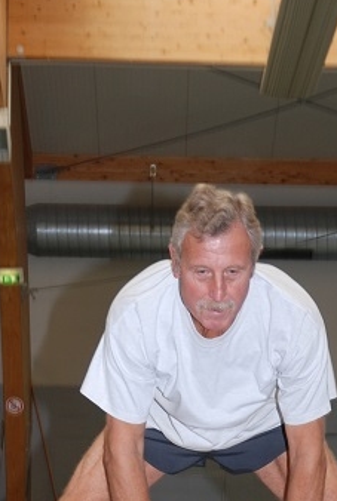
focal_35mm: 161
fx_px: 2249
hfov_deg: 8.6
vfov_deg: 12.4
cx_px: 199
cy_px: 617
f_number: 4.5
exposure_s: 1/80
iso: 200
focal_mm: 38
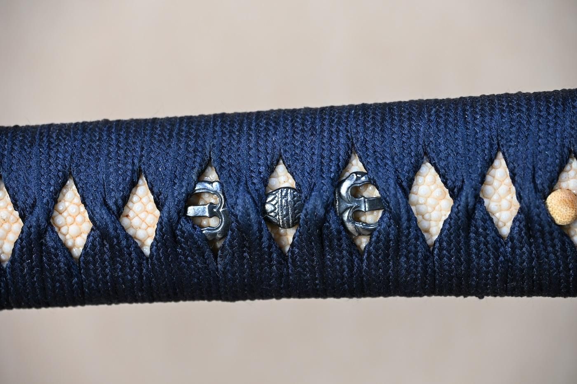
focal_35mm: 153
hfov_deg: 13.4
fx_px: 2452
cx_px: 288
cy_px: 192
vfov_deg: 9.0
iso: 100
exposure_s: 1/2
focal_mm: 102
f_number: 5.6
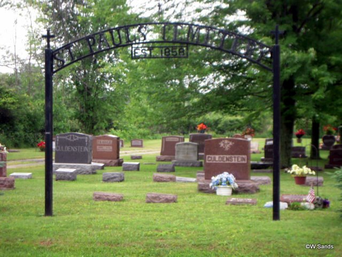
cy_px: 128
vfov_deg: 13.2
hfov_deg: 17.6
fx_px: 1107
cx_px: 171
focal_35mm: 112
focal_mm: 20
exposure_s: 1/100
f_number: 5.8
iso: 200
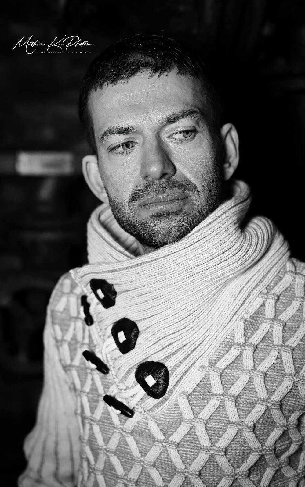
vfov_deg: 39.6
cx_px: 152
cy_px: 244
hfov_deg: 25.3
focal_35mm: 51
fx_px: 678
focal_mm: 50
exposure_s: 1/250
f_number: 2.8
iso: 6400
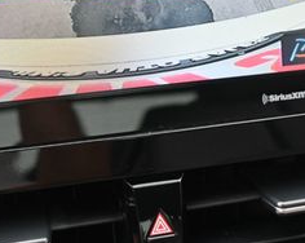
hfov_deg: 23.7
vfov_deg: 18.5
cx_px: 112
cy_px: -6
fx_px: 723
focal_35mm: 80
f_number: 4
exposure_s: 1/125
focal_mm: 21
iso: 500
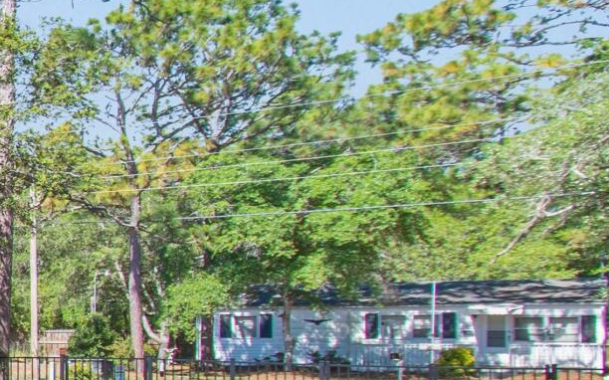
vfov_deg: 17.1
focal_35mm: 75
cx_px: -617
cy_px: 337
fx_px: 1244
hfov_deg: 18.2
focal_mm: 10
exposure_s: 1/160
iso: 100
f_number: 6.3
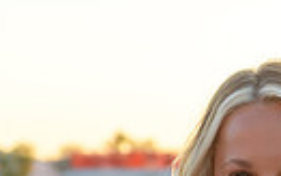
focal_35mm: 157
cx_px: 268
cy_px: 414
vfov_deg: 7.8
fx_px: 1203
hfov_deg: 13.2
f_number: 2.8
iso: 72
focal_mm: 45
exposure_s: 1/125
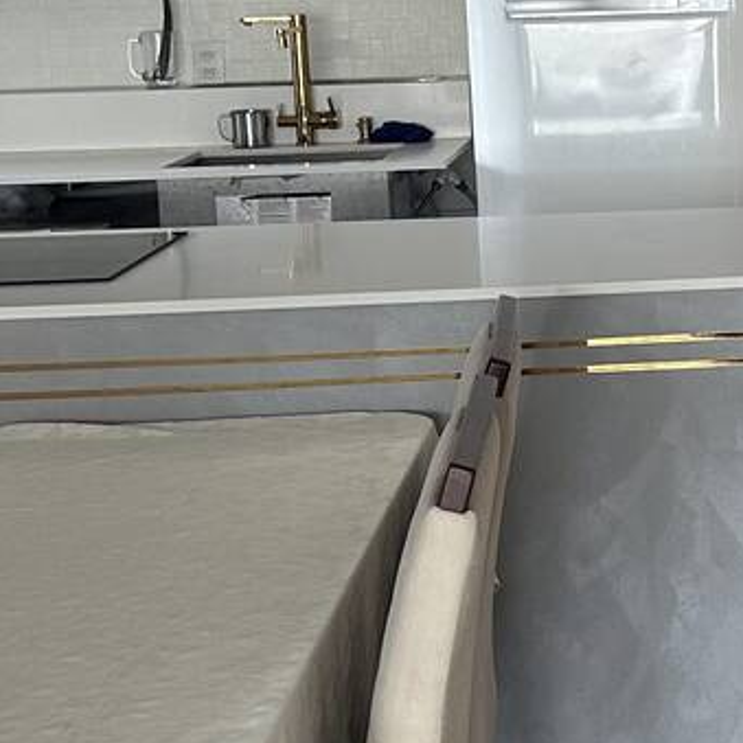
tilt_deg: -5.2
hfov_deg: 18.2
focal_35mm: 90
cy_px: 199
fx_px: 2186
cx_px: 910
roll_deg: +0.8
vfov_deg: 19.2
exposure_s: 1/121
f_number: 1.78
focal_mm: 6.86
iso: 200
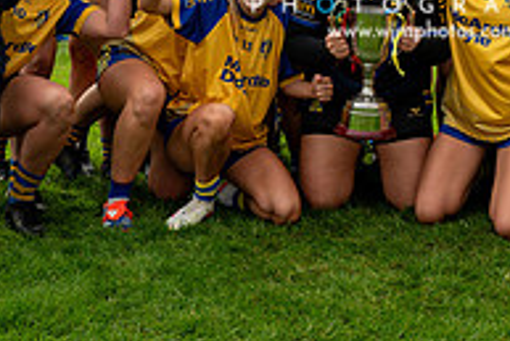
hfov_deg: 24.6
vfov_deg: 16.2
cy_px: -78
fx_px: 1148
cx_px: 423
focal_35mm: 81
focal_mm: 27
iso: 100
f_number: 5
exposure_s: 1/320
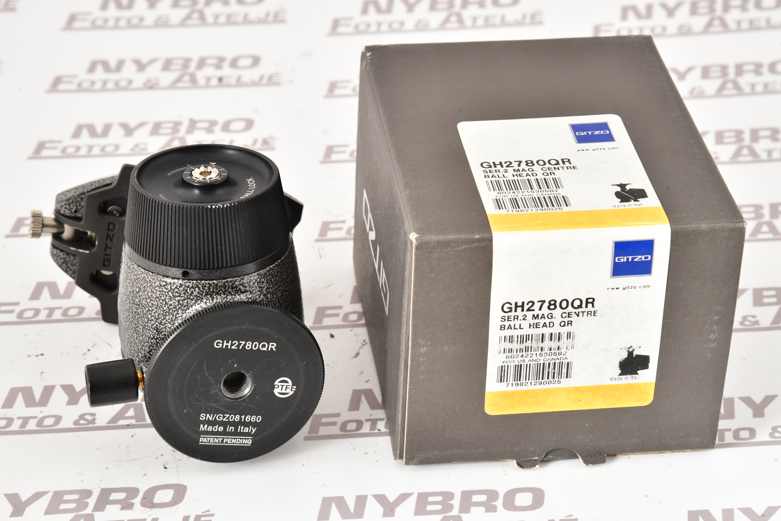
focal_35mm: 120
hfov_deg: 17.1
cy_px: 260
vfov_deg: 11.4
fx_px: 2603
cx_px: 390
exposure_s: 1/125
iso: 1600
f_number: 14
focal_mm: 120
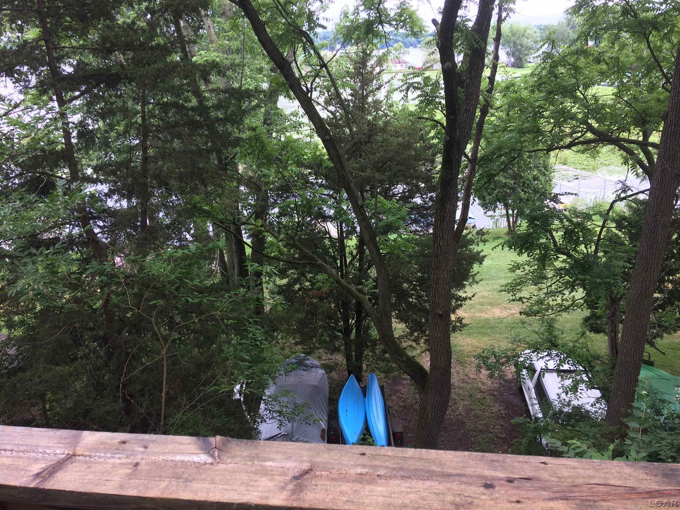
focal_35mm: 29
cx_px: 340
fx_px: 570
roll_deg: +2.1
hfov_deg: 61.7
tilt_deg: -19.8
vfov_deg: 48.2
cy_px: 255
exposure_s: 1/120
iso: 32
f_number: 2.2
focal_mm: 4.15
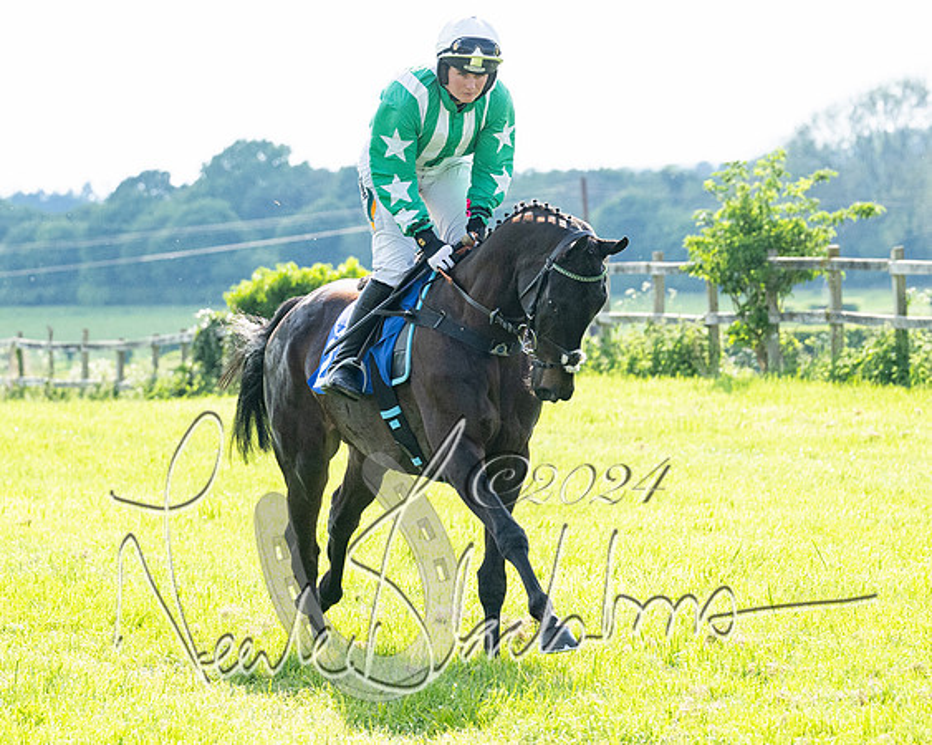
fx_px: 8503
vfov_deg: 5.0
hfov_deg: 6.3
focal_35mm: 308
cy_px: 295
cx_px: 479
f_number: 5
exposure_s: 1/2000
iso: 400
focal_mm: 125
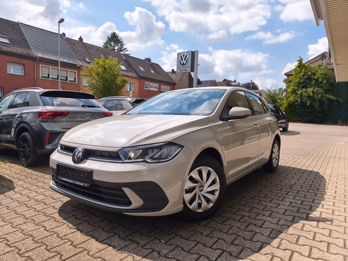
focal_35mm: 23
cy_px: 130
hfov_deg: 73.9
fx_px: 231
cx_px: 174
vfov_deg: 58.9
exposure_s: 1/801
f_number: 1.6
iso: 50
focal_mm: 6.57
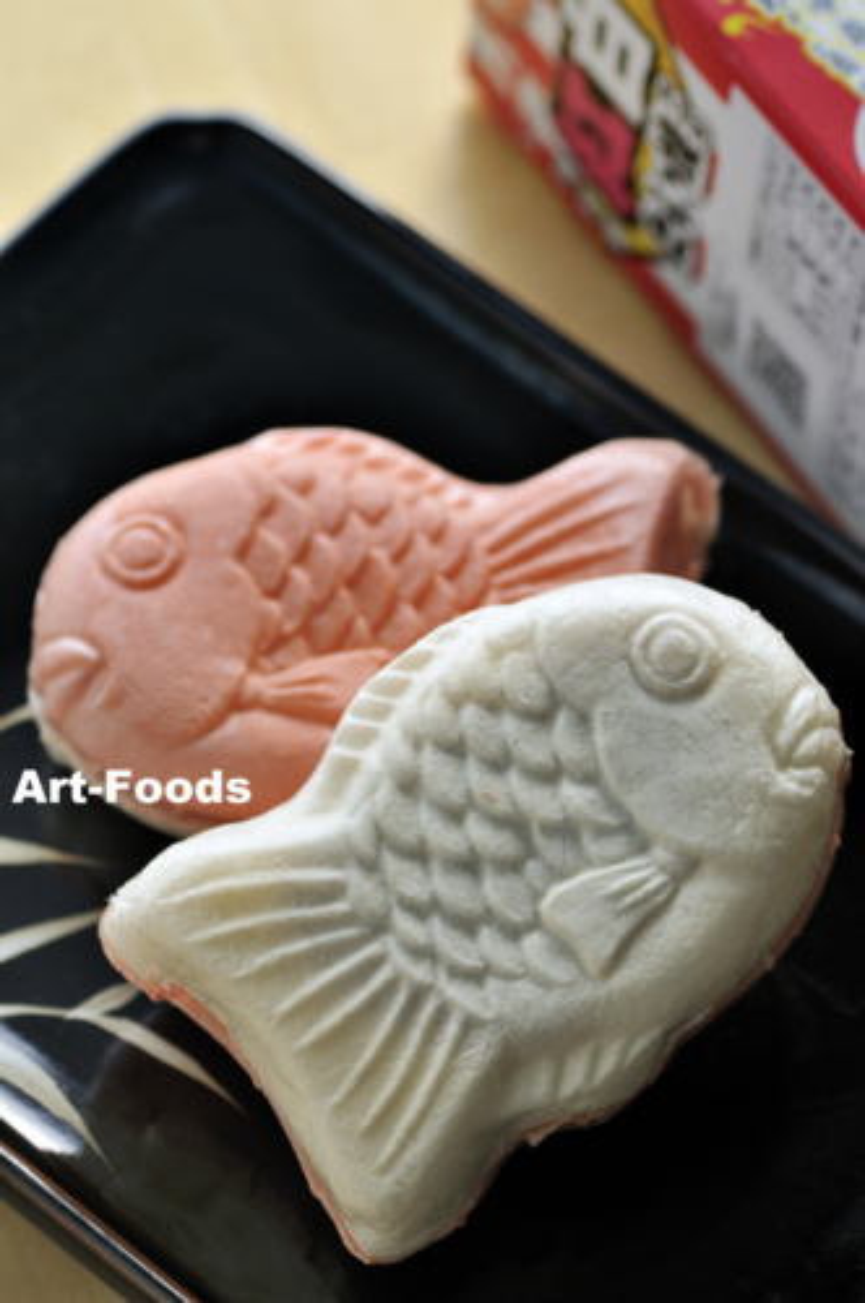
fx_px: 4879
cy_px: 652
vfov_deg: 15.2
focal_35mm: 135
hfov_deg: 10.1
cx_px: 432
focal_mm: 90
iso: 200
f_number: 5.6
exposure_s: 1/320
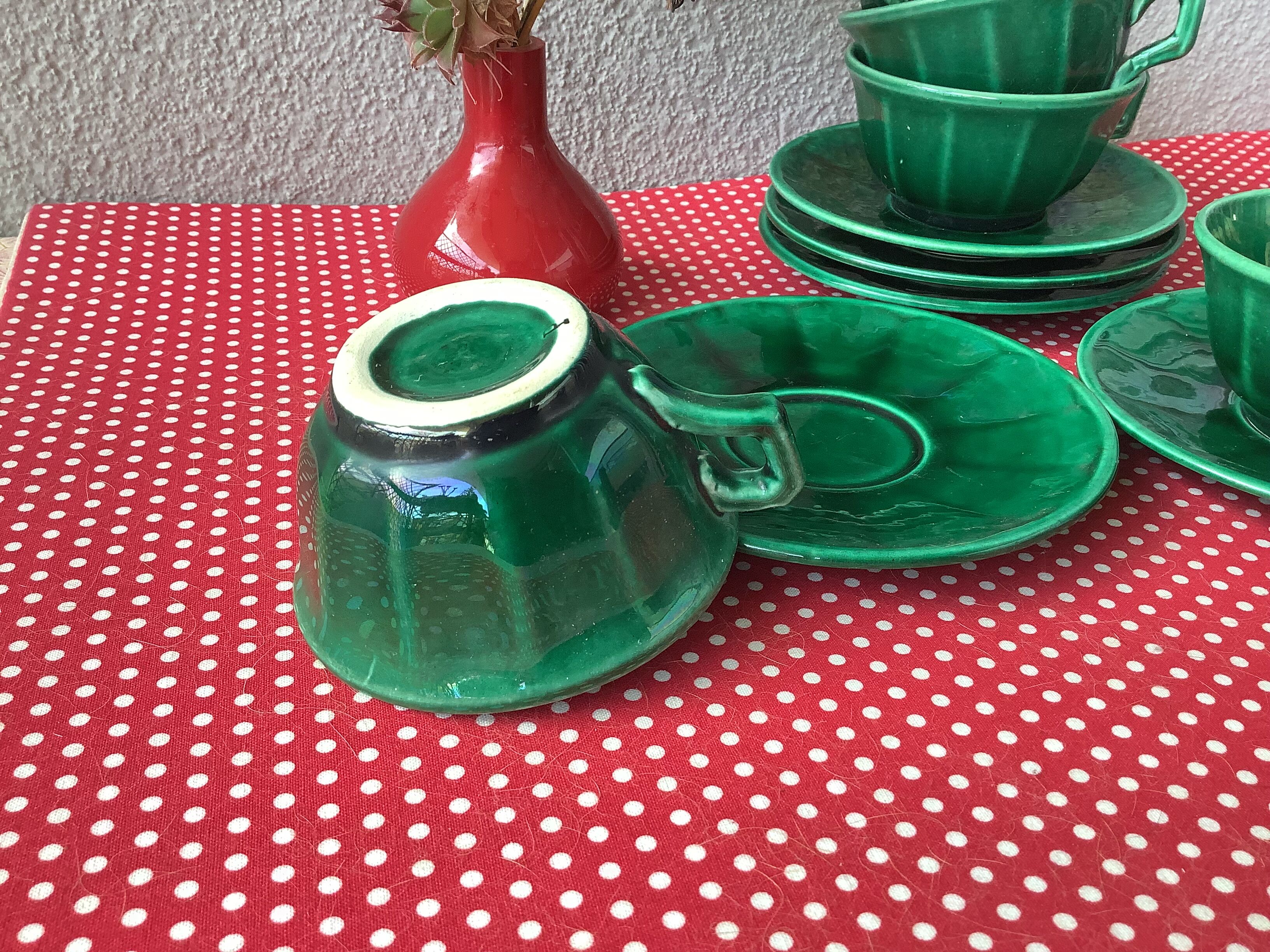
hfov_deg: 58.4
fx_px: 1137
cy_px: 476
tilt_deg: -28.9
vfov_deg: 45.4
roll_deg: -0.1
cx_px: 635
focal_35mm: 31
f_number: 2.4
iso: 64
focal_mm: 3.3
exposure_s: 1/100
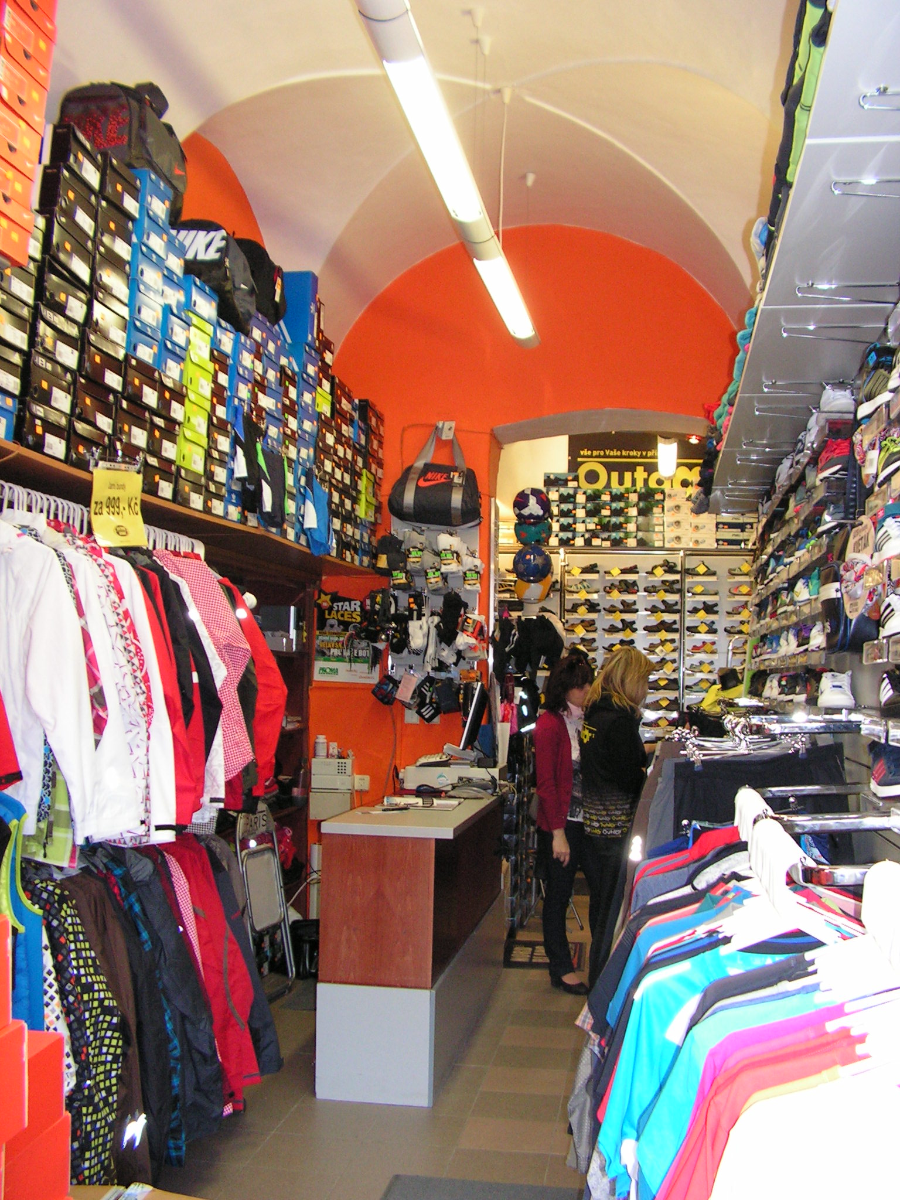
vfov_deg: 51.4
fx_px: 1248
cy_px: 600
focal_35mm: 36
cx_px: 450
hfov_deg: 39.7
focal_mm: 6
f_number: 3.2
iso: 200
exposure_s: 1/40
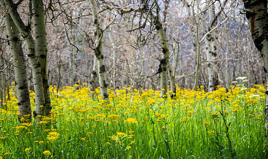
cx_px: 128
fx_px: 817
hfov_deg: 18.6
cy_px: 94
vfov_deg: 11.1
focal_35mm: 114
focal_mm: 105
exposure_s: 1/3200
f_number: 5.3
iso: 1000
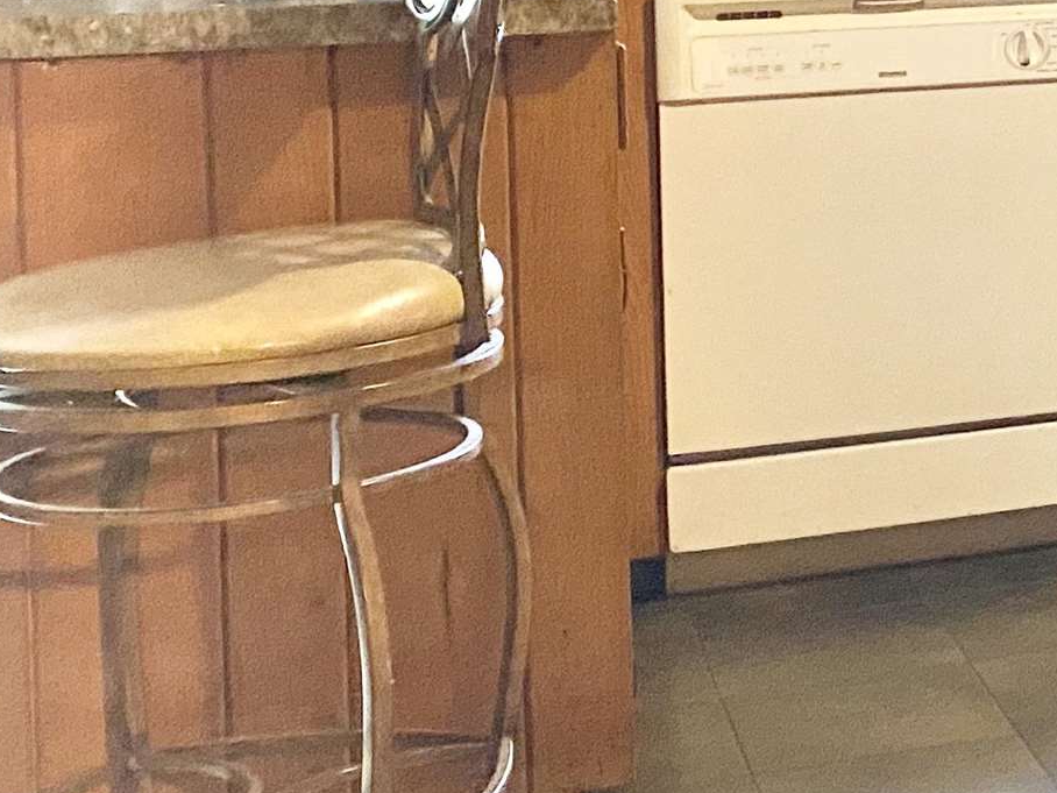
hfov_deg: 18.9
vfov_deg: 16.2
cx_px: 1698
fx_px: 2687
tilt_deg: -1.6
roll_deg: +1.2
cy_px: -126
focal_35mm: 88
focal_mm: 4.25
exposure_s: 1/30
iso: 800
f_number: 1.8
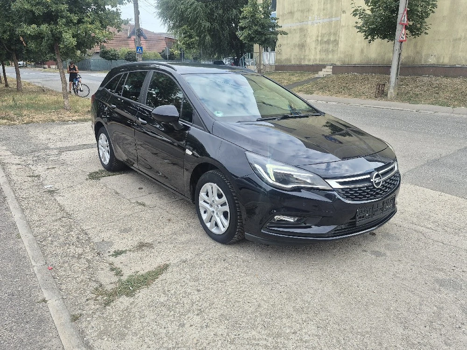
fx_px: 310
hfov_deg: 73.9
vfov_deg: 58.9
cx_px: 234
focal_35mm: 23
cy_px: 175
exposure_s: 1/303
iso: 25
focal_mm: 5.4
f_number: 1.8
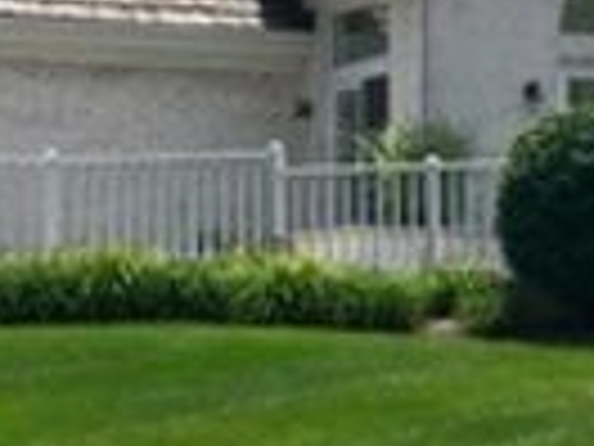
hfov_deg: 10.3
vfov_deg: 7.9
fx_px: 3226
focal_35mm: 188
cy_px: 270
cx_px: 806
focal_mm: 3.3
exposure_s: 1/1597
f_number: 2.4
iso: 25
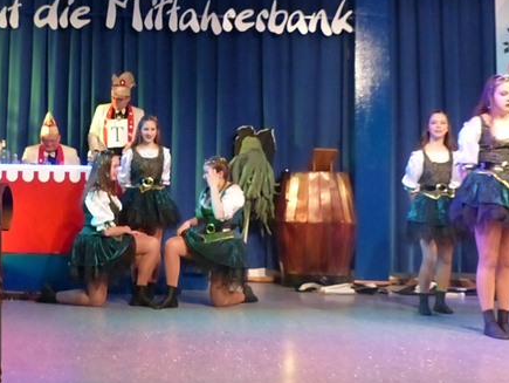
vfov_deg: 26.6
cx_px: 180
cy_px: 161
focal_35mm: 55
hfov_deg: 34.7
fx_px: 809
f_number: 2.8
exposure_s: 1/100
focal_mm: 7
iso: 1600
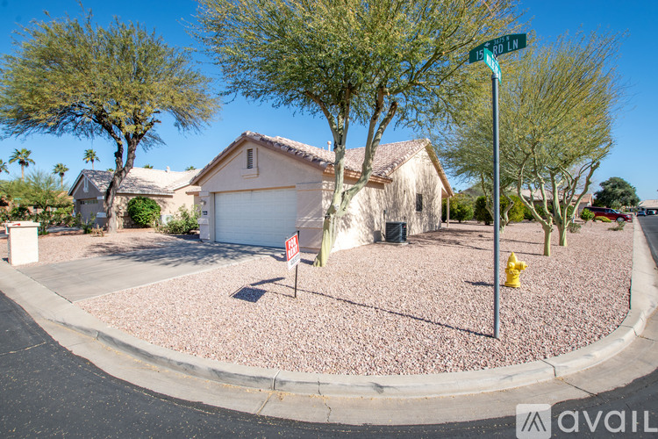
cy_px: 220
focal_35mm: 15
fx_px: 274
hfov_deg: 100.4
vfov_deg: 77.3
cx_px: 329
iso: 100
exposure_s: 1/160
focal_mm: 10
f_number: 11
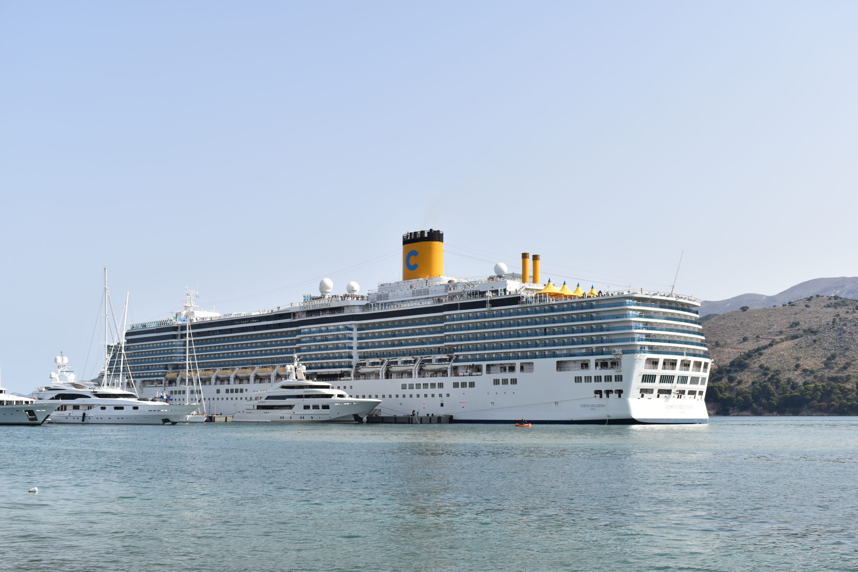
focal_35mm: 42
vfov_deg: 31.9
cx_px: 429
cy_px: 286
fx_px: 1001
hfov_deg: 46.4
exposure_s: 1/250
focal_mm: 28
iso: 100
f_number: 8
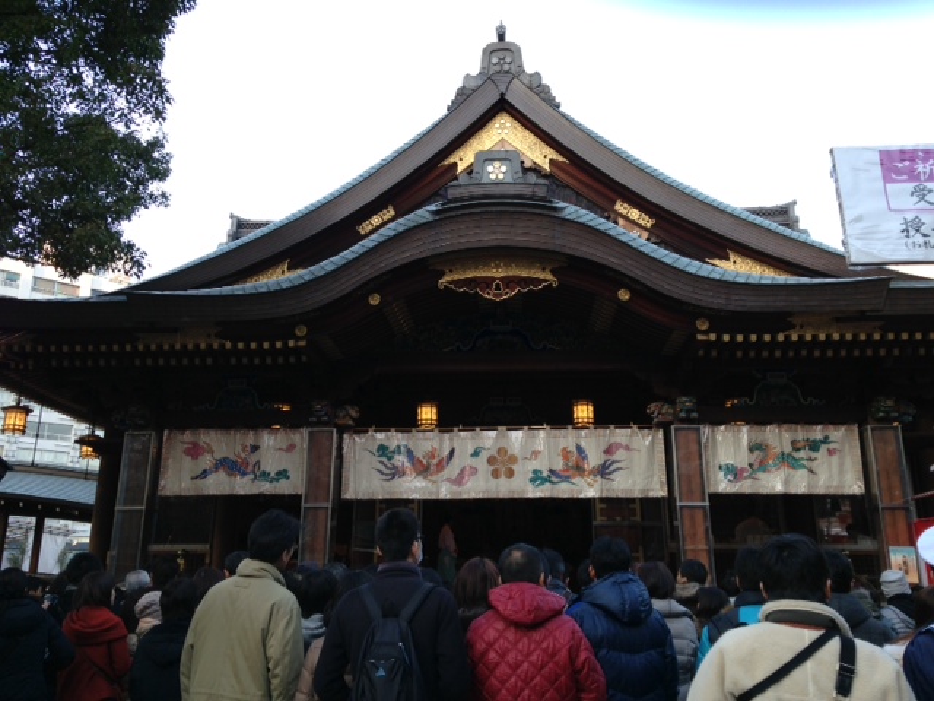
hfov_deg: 55.4
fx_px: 890
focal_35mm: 33
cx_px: 467
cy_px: 350
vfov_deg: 42.9
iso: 50
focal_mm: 4.13
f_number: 2.4
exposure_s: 1/60
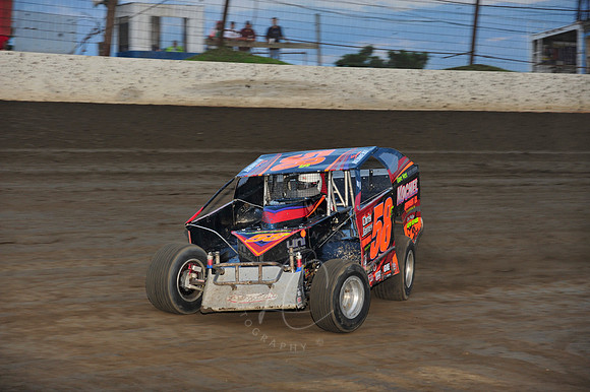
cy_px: 196
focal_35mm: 135
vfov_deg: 10.1
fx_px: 2211
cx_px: 295
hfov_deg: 15.2
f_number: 6.3
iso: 640
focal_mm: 135
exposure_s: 1/320
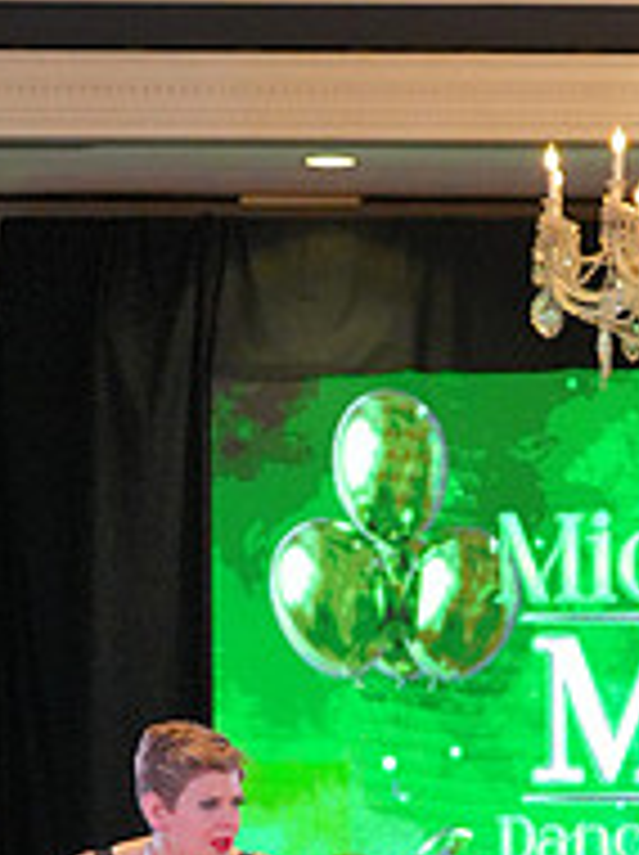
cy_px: 1174
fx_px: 5082
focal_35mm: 206
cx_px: 772
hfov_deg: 7.1
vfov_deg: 9.4
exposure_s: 1/500
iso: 8000
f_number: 4
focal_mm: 70
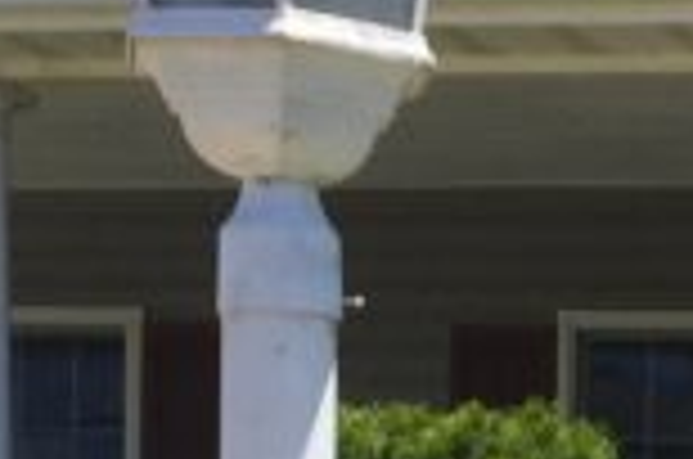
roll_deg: -2.8
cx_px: 1314
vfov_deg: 6.3
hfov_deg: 9.7
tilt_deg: -4.1
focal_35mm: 201
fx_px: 3861
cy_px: 1332
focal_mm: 4.15
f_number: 2.2
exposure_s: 1/1464
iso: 32
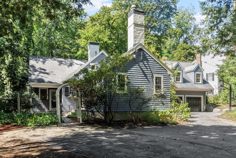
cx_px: 118
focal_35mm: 30
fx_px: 197
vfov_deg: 43.6
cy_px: 79
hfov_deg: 61.9
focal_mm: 20
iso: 200
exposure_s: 1/60
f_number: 8
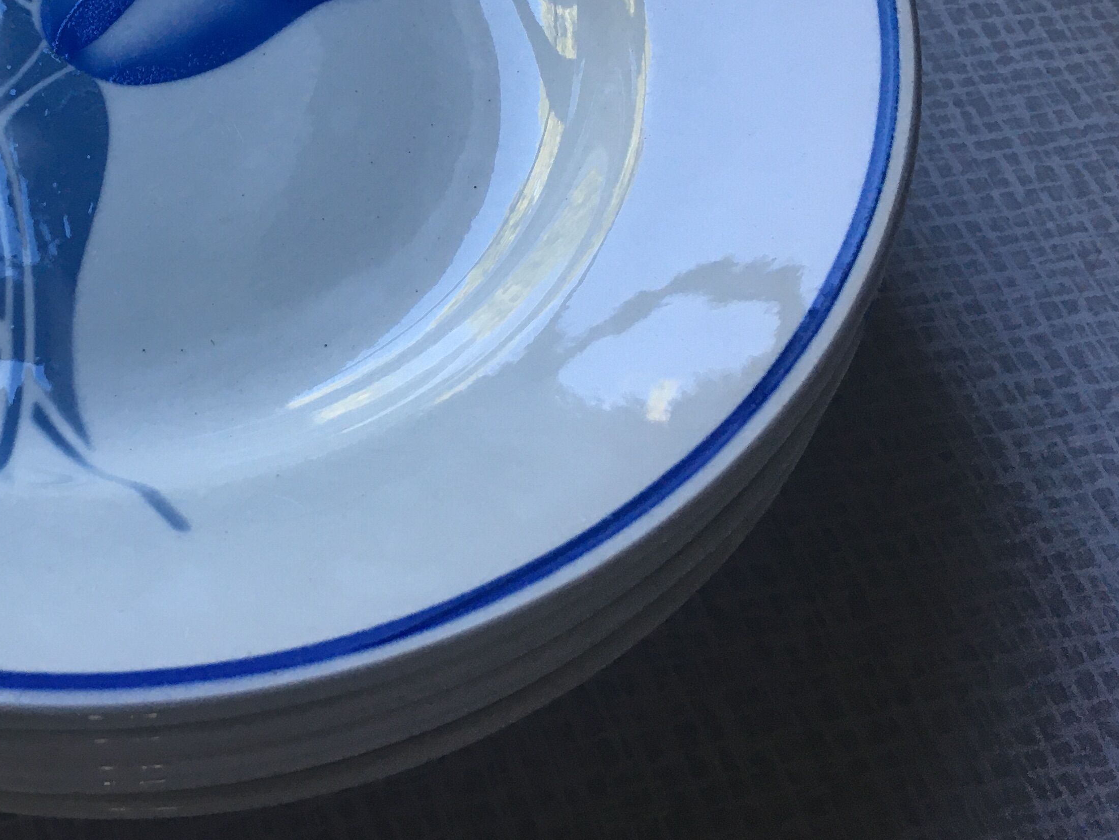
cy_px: 117
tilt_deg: -52.8
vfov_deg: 26.8
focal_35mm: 53
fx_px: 1713
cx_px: 138
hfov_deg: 34.4
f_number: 2.2
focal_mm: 4.15
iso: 32
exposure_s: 1/33
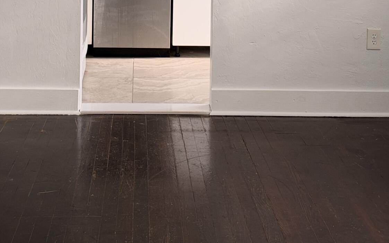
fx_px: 721
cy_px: -55
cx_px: 154
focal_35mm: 68
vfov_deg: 18.1
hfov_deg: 30.1
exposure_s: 1/121
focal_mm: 6.93
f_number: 1.8
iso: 250
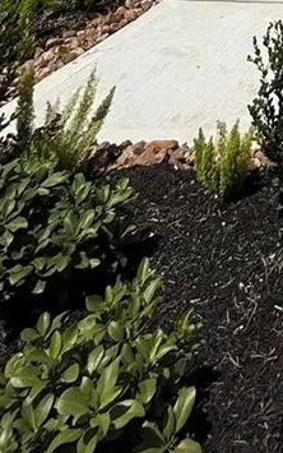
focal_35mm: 57
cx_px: 604
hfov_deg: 16.1
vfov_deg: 22.2
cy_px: -353
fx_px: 703
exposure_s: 1/5155
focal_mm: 2.22
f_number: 2.2
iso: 50
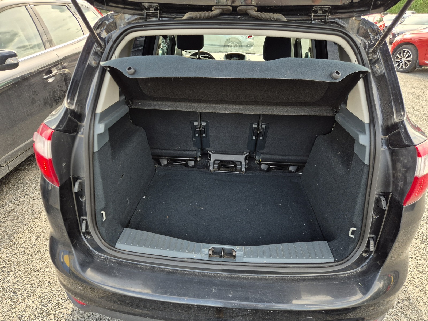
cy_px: 160
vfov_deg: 58.9
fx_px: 284
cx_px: 214
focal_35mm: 23
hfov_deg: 73.9
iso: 50
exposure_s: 1/180
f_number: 1.8
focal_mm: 5.4
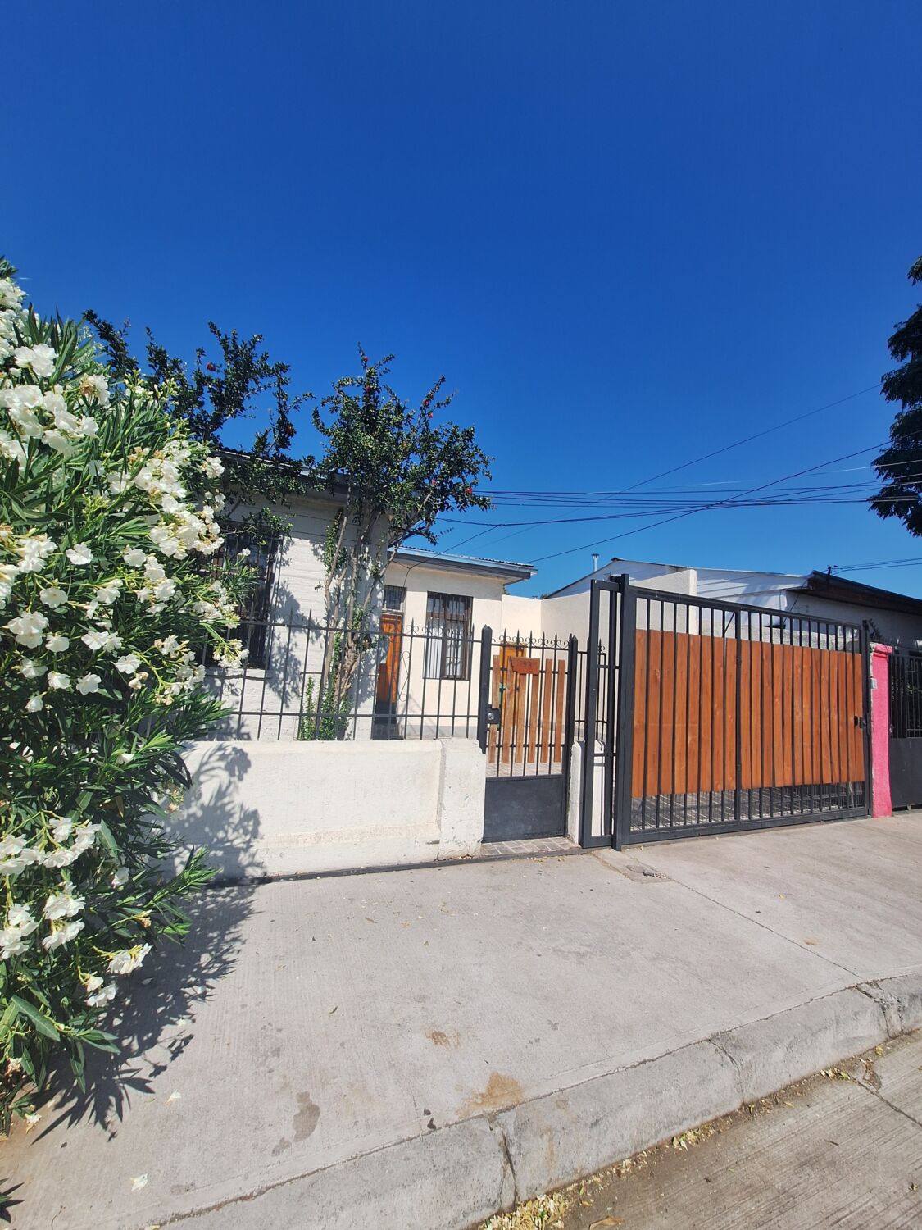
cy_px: 615
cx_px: 461
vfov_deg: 106.2
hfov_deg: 89.9
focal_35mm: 13
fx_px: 462
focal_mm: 1.74
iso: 40
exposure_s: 1/2062
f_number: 2.2
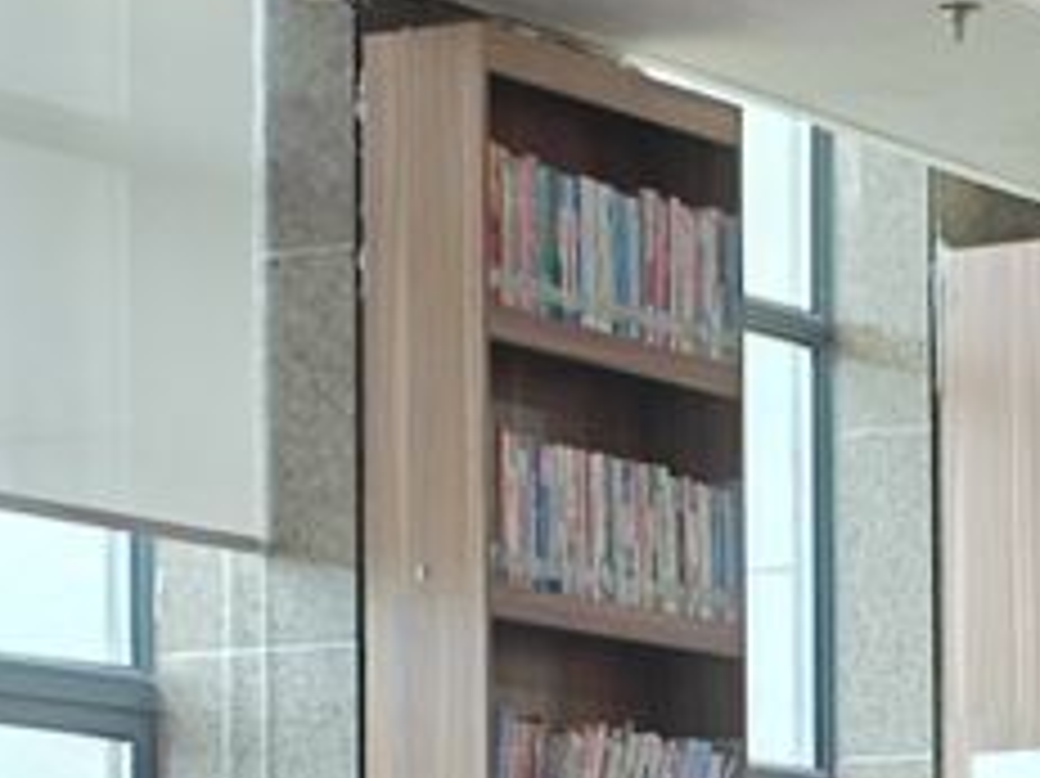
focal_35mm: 187
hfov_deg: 10.4
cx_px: 1288
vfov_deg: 7.8
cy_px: 1079
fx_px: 5615
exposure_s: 1/50
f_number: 1.6
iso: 125
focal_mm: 5.84
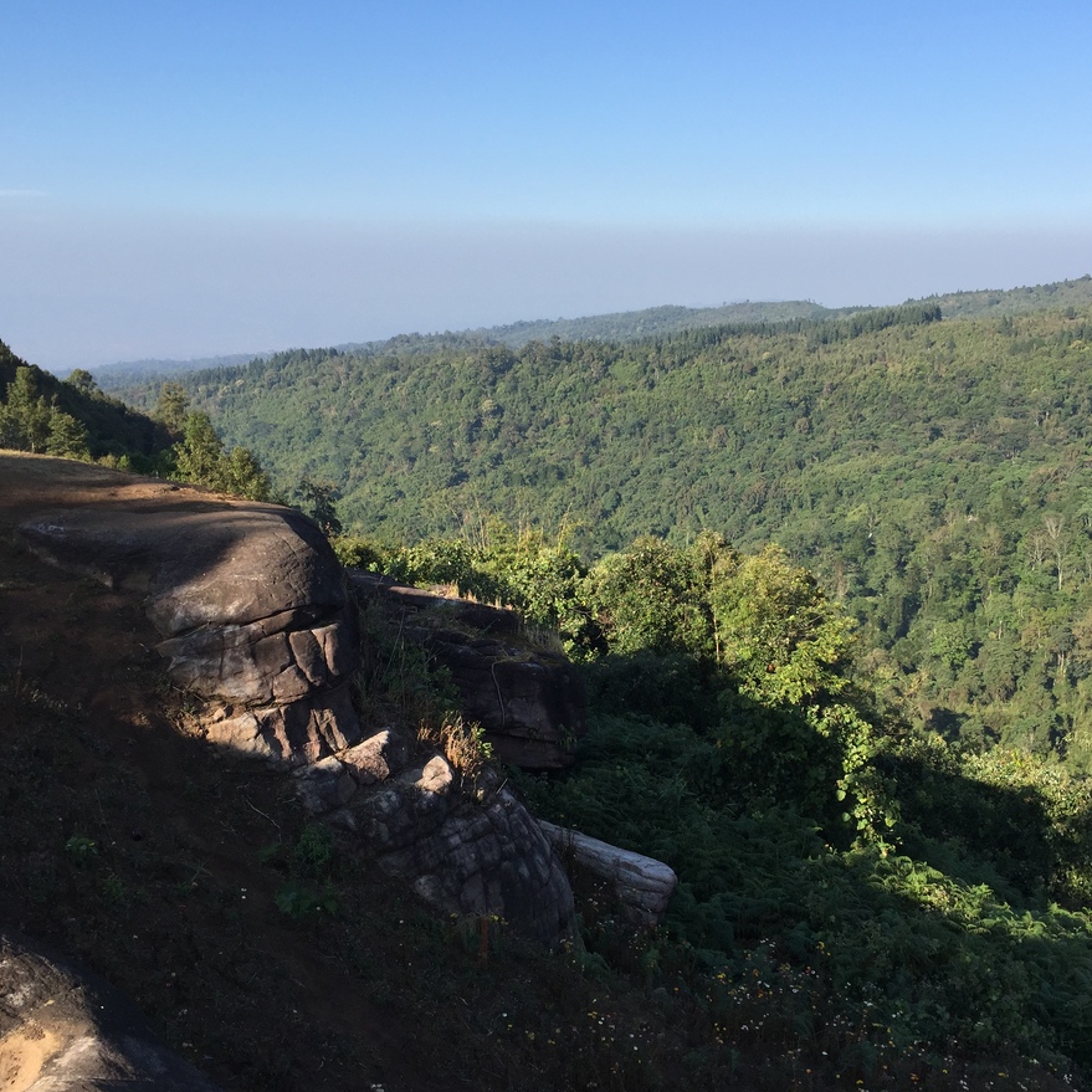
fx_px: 1249
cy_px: 543
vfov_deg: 47.2
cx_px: 645
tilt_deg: -12.0
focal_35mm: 35
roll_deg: -1.0
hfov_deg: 47.0
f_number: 2.2
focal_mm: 4.15
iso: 32
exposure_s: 1/1412
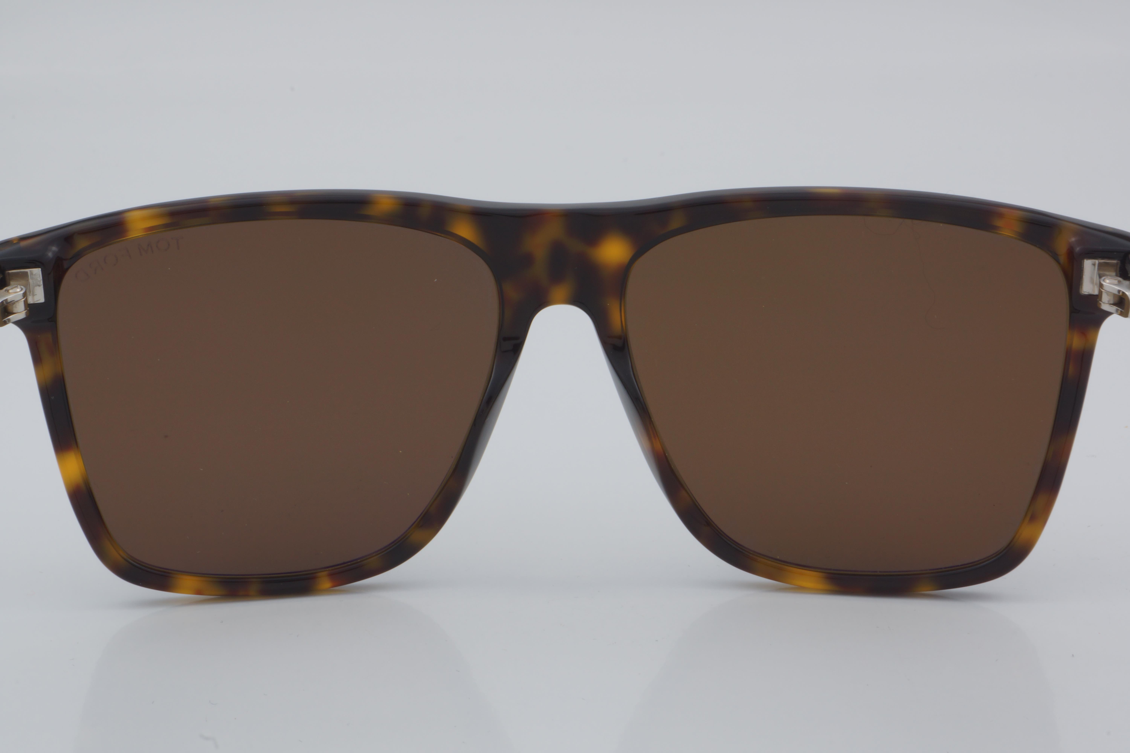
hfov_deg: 24.6
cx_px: 565
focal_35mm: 82
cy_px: 376
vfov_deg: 16.6
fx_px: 2589
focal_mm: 55
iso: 100
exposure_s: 1/4
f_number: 32
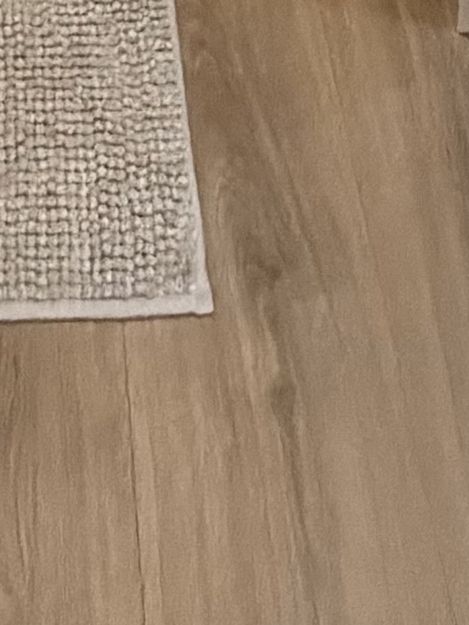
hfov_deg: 16.9
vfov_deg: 12.1
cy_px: -1180
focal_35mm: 86
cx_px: 30
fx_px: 1554
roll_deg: -0.8
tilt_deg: -10.2
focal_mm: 2.22
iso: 640
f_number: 2.2
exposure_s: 1/60
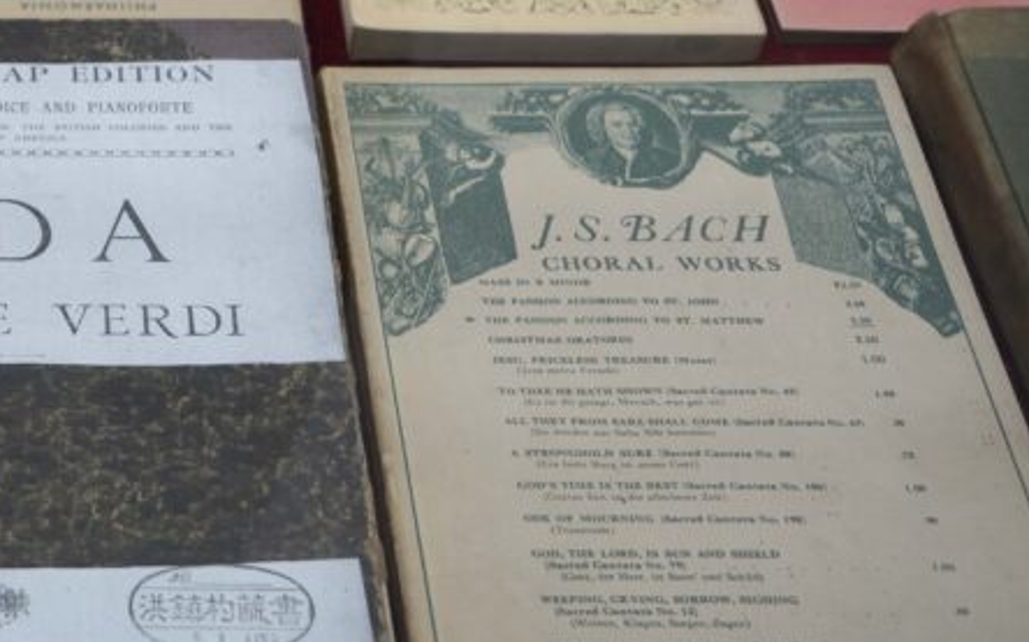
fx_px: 2439
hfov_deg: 22.8
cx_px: -25
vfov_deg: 15.0
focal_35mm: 87
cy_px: 198
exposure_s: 1/160
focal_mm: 37
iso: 800
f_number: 5
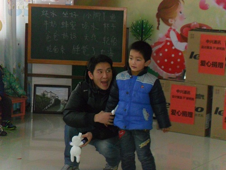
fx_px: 705
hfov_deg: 18.2
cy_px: 85
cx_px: 113
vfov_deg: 13.7
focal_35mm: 108
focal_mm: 19.6
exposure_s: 1/60
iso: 400
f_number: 5
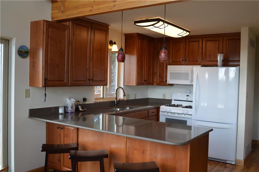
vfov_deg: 36.8
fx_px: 259
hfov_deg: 53.2
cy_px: 86
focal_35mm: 36
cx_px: 130
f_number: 5
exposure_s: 1/100
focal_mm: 24
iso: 400
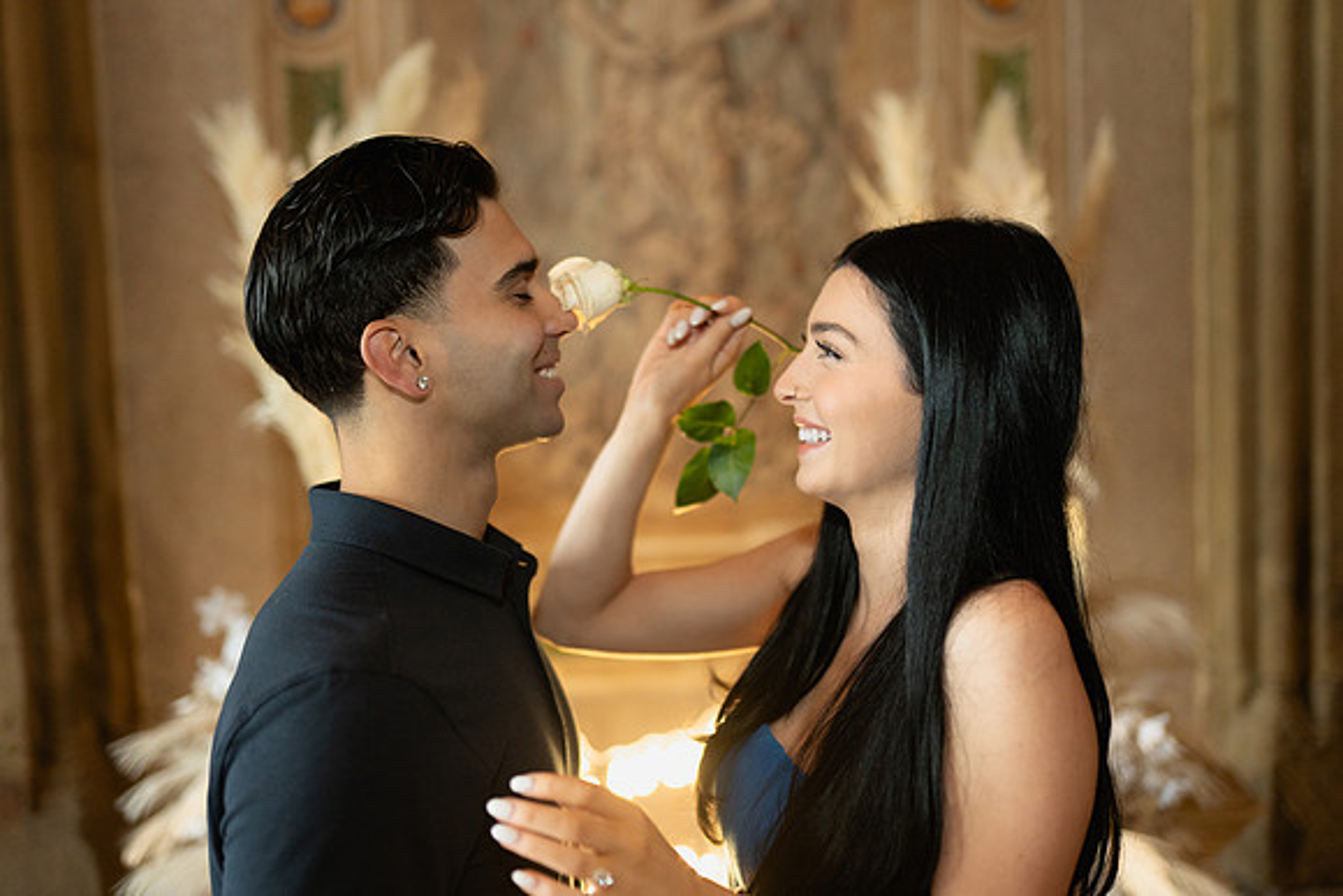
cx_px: 672
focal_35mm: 35
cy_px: 448
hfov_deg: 54.4
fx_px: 1306
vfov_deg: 37.9
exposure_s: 1/250
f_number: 1.4
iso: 2000
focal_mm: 35
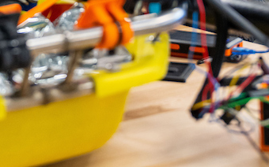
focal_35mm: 126
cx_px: -69
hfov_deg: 15.8
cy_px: -121
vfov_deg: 9.9
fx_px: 923
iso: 1250
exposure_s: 1/125
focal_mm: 35
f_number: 2.8
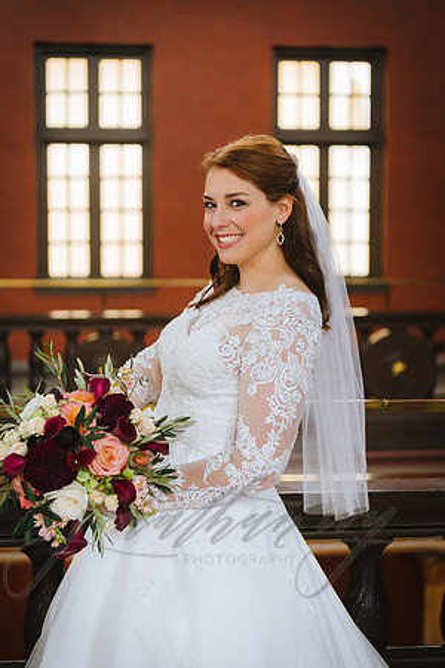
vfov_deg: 28.8
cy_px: 334
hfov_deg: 19.5
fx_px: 1298
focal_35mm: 70
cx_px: 222
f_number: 2.8
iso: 500
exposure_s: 1/100
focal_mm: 70
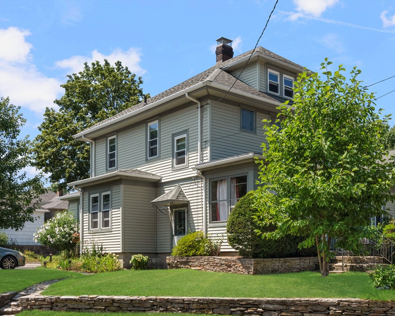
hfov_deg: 44.6
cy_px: 158
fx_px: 479
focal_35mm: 41
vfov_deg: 36.5
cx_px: 237
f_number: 14
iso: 400
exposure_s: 1/320
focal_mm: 24
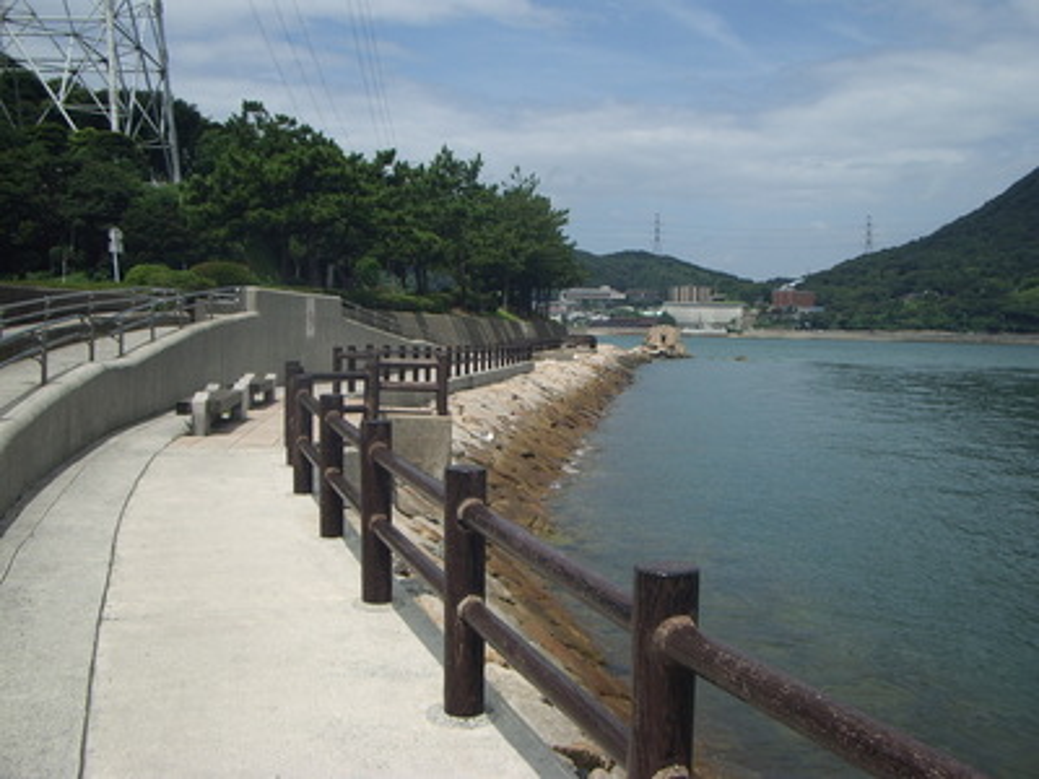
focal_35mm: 35
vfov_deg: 40.7
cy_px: 390
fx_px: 1051
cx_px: 520
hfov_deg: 52.6
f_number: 4.3
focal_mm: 5.8
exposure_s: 1/640
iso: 50
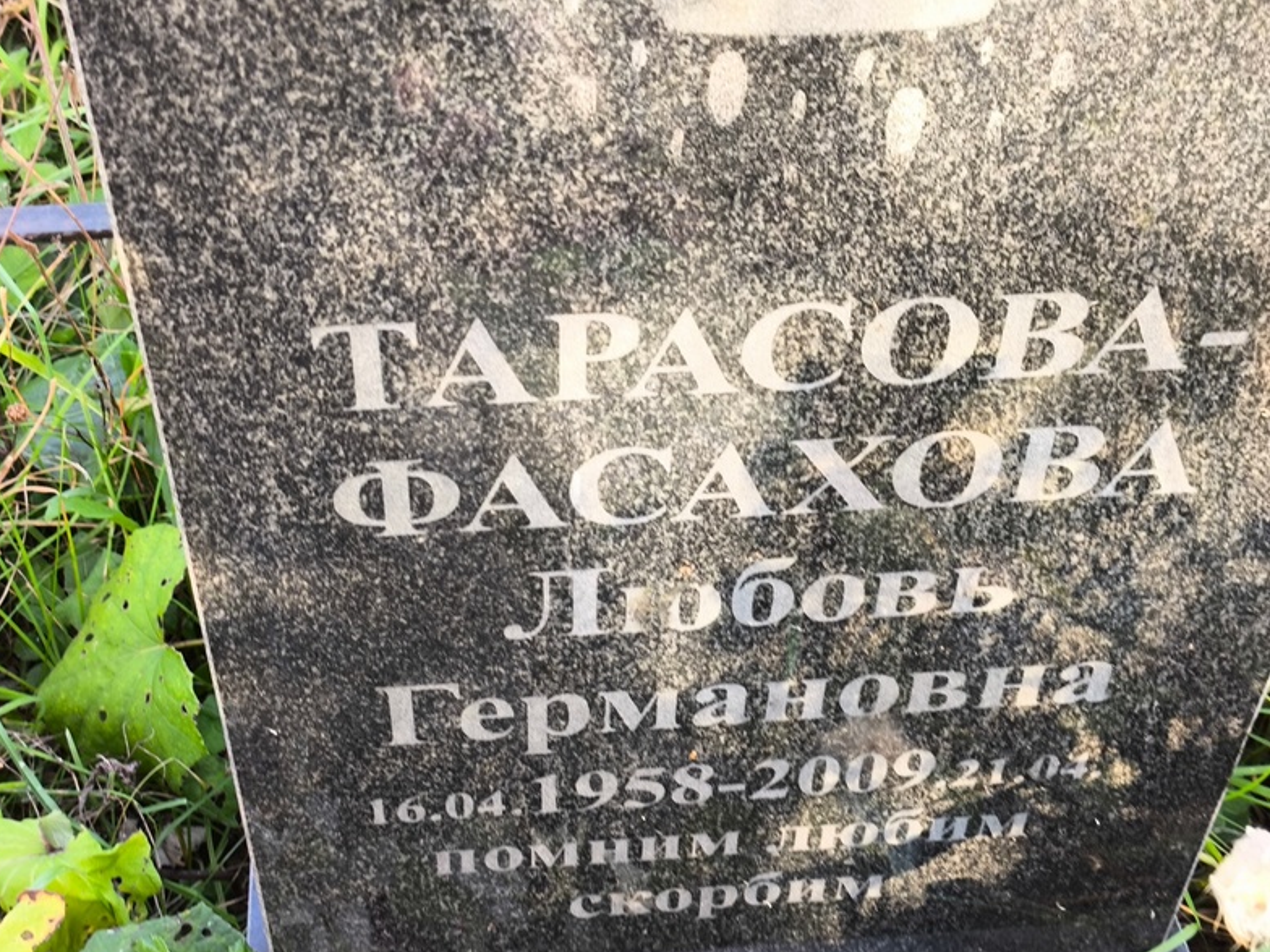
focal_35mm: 51
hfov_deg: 37.5
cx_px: 624
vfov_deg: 28.6
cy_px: 484
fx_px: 1871
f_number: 1.7
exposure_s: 1/50
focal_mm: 4.71
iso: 64
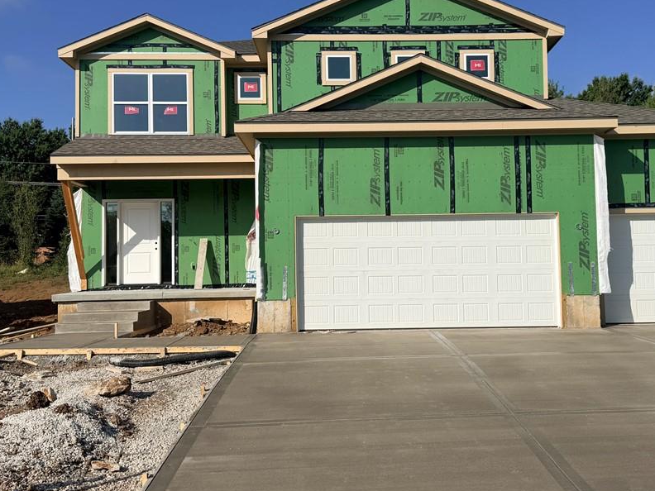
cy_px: 210
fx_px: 587
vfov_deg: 45.3
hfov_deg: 58.0
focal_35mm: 31
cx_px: 388
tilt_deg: +4.1
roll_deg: +0.9
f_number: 1.78
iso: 80
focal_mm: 6.76
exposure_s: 1/9091
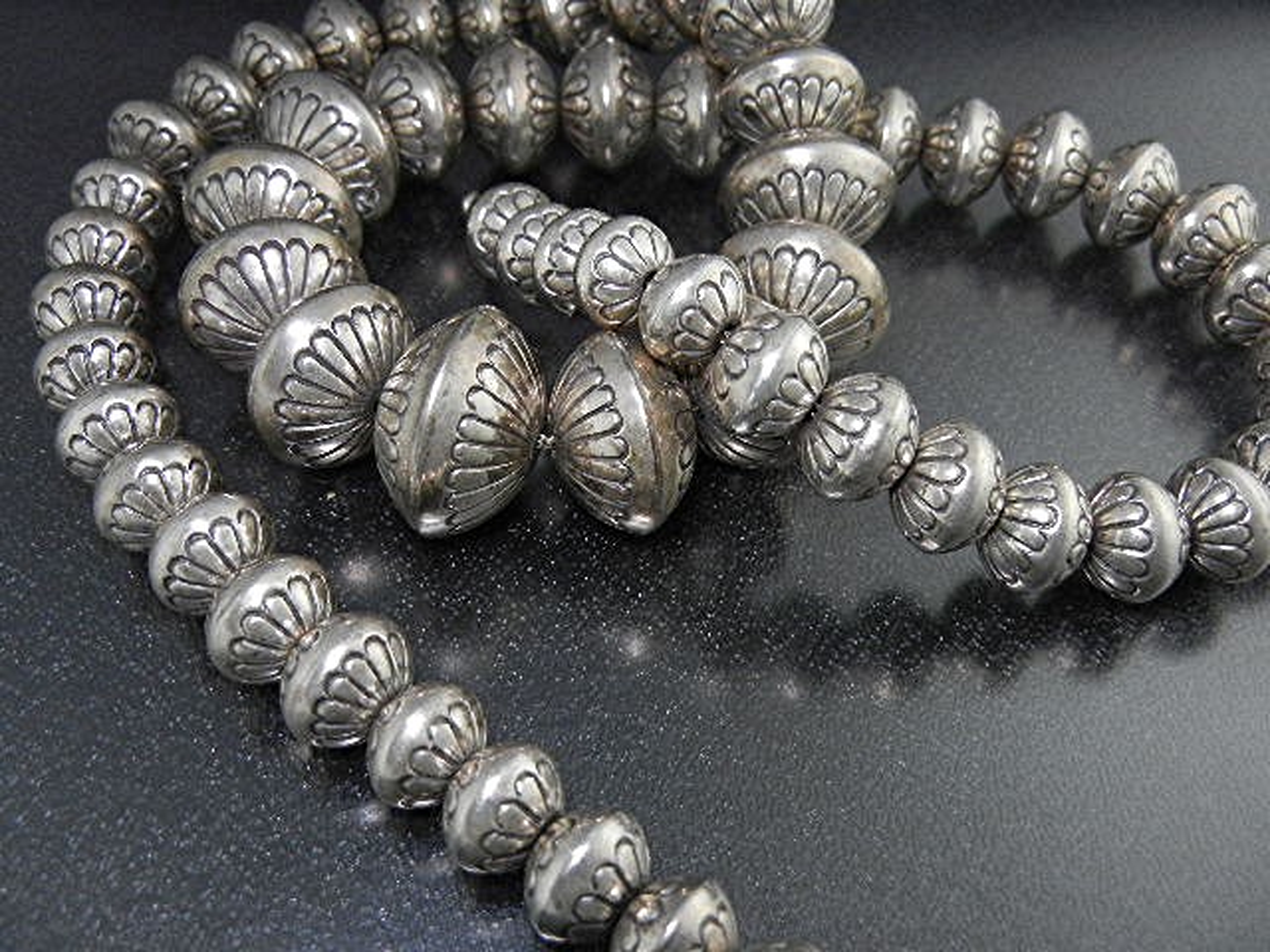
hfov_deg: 54.0
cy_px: 476
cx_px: 635
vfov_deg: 41.8
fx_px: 1247
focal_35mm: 34
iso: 722
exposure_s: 1/30
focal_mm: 6.2
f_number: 7.2
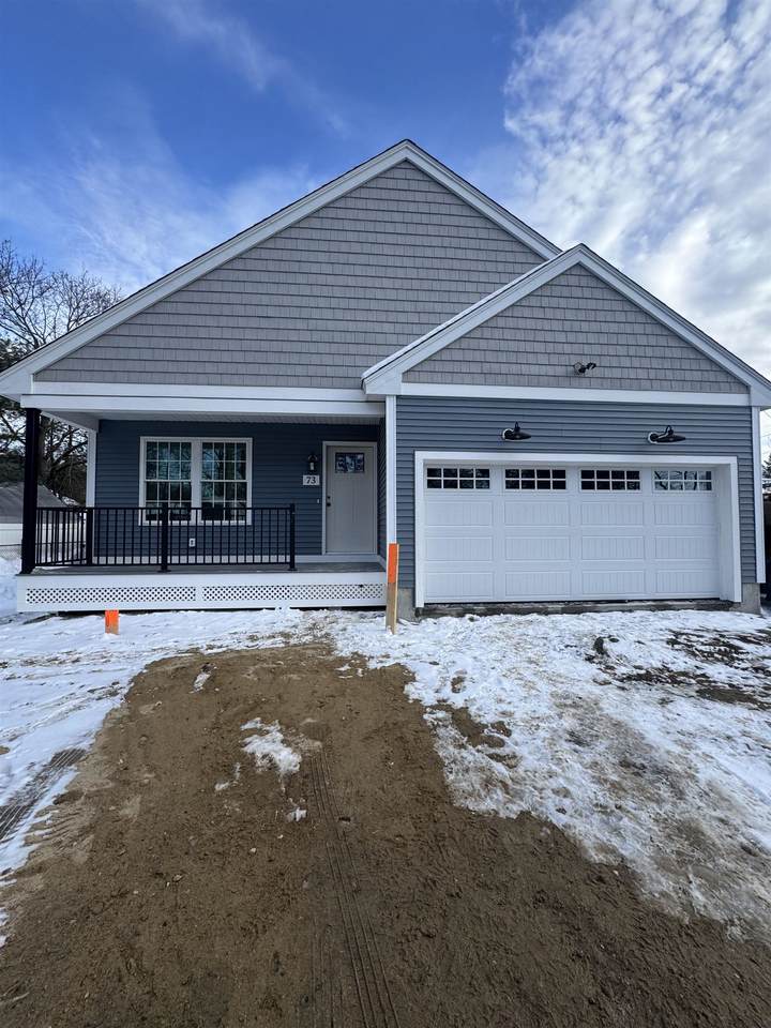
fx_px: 416
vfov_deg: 102.1
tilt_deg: +0.9
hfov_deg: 85.7
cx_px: 386
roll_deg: +0.9
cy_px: 514
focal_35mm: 14
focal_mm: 2.22
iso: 50
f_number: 2.2
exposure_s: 1/763
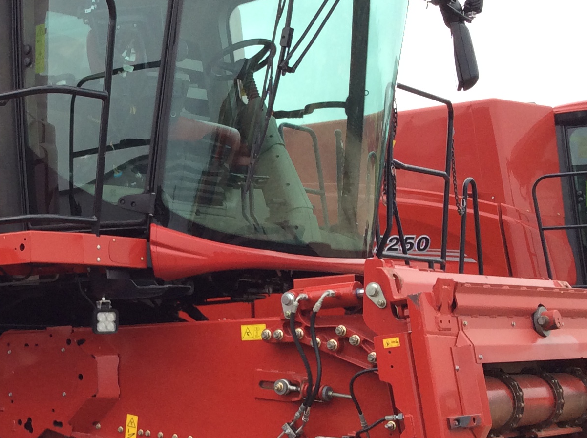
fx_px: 1168
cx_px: 56
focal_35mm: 69
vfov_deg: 21.3
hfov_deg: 27.2
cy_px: 220
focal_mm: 3.3
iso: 32
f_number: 2.4
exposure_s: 1/357
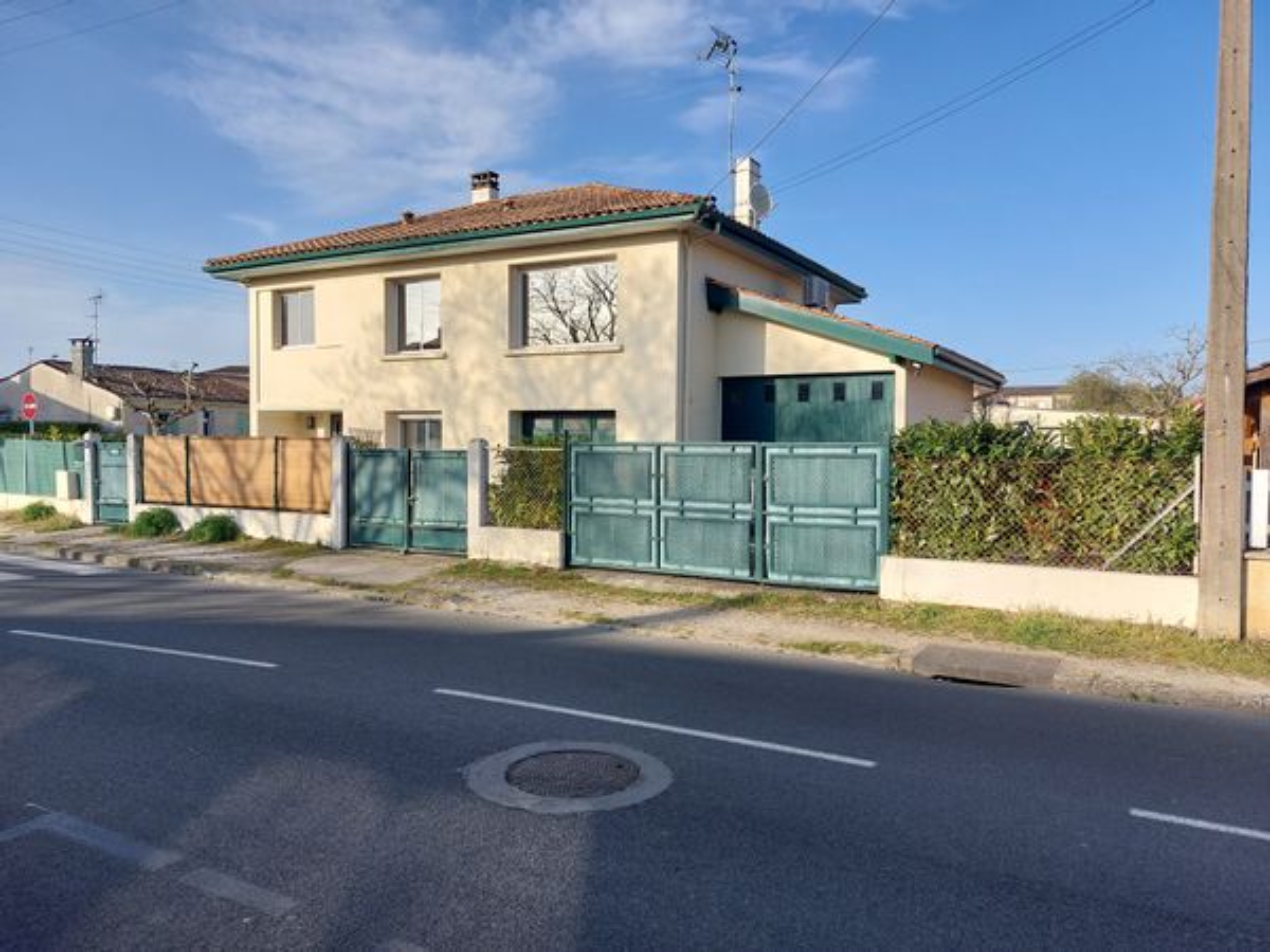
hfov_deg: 69.4
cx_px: 635
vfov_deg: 54.9
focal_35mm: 25
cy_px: 476
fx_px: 917
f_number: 1.8
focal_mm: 5.23
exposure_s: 1/626
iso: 25
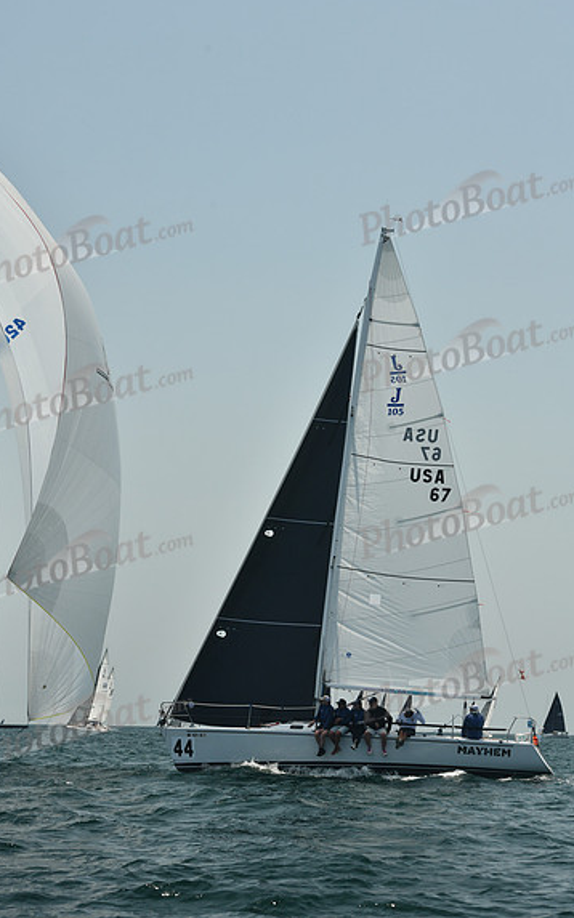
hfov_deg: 13.8
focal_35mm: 95
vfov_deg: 21.9
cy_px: 458
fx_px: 2378
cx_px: 277
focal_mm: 92
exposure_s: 1/640
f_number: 9
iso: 320
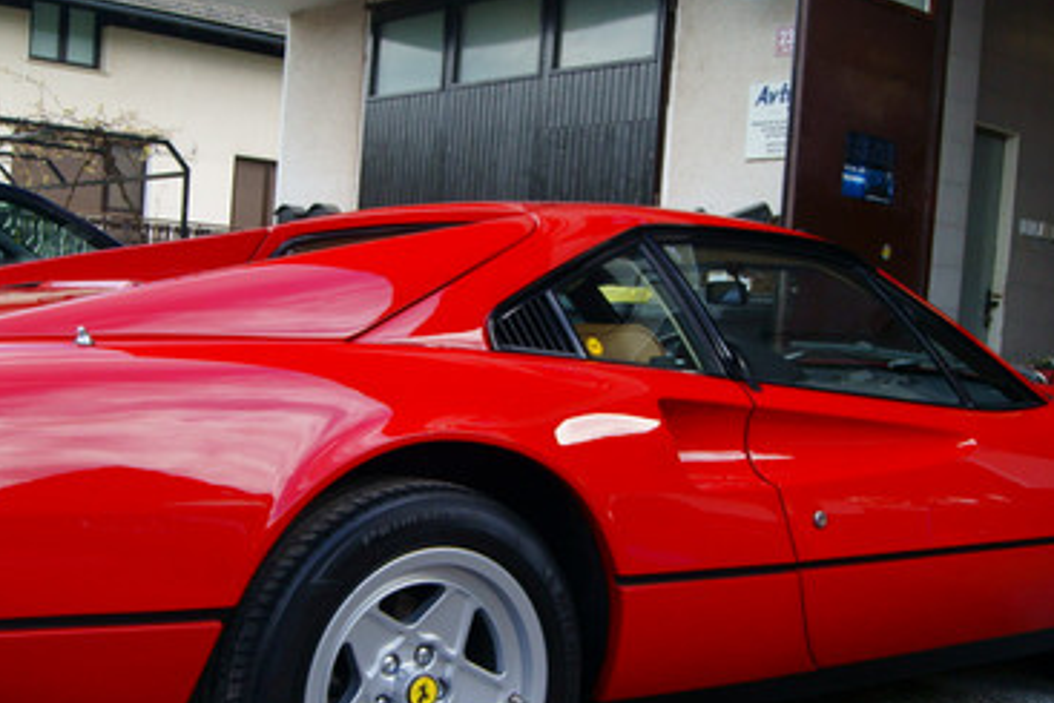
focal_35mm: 47
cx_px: 497
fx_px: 1377
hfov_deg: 41.9
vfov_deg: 28.6
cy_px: 433
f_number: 10
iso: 200
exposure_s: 1/80
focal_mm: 18
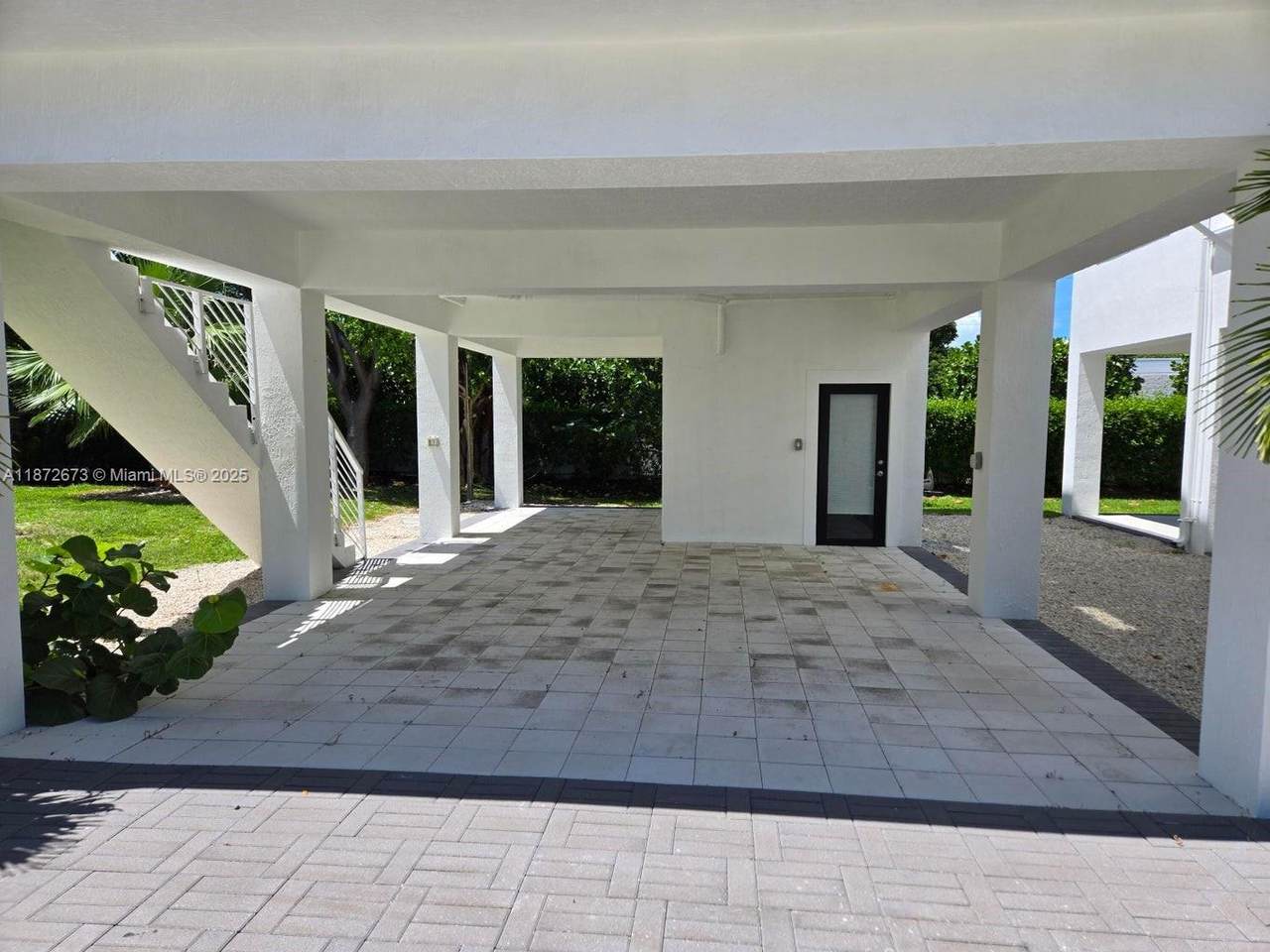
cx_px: 635
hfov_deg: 73.9
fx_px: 844
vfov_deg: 58.9
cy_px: 476
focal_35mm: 23
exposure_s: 1/1737
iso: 25
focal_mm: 5.4
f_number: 1.8
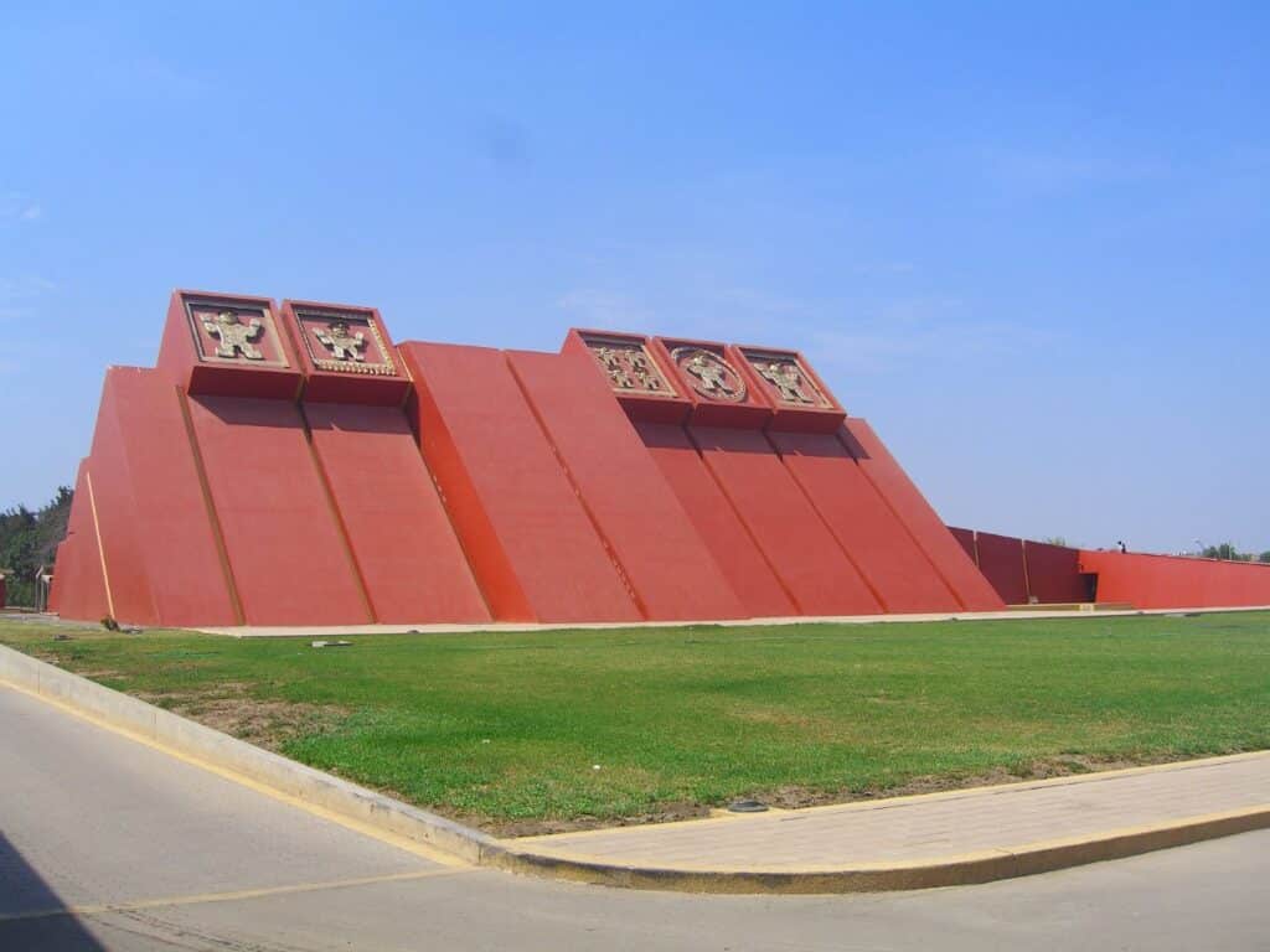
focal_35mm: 38
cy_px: 476
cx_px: 635
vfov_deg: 37.7
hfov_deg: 49.0
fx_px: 1394
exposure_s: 1/200
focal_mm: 7.9
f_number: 8
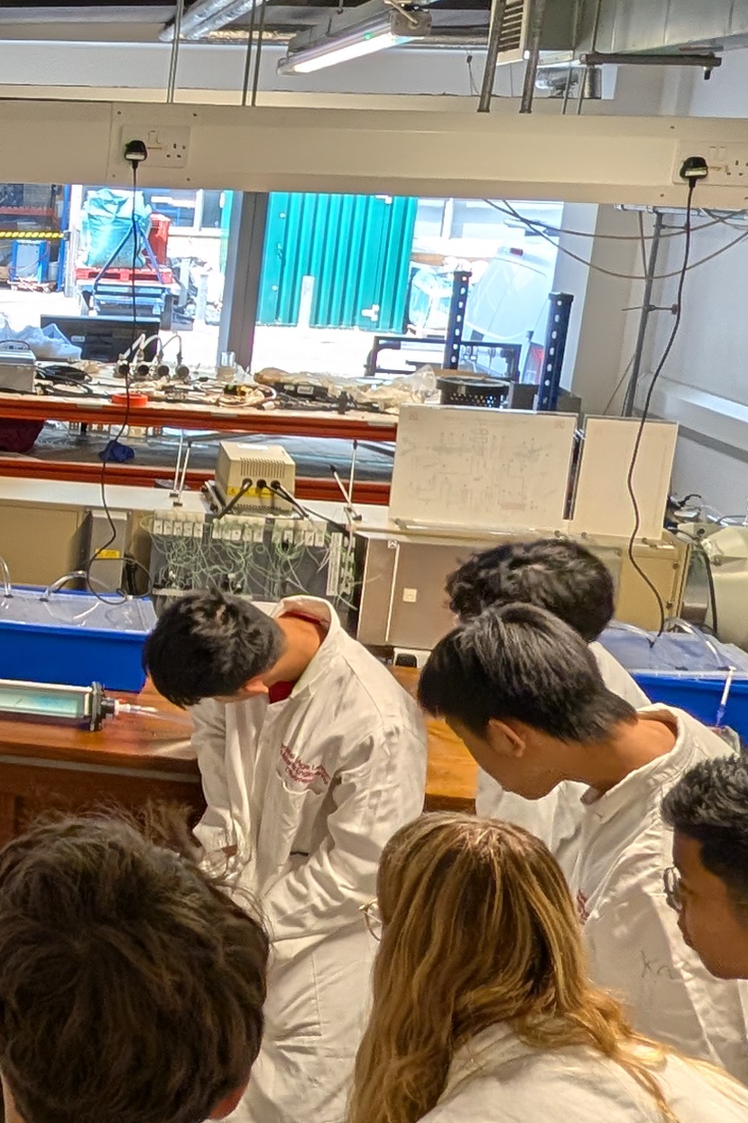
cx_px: -262
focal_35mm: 41
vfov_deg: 47.0
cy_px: 423
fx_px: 1278
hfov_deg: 26.7
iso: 60
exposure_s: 1/172
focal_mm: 2.02
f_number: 1.7
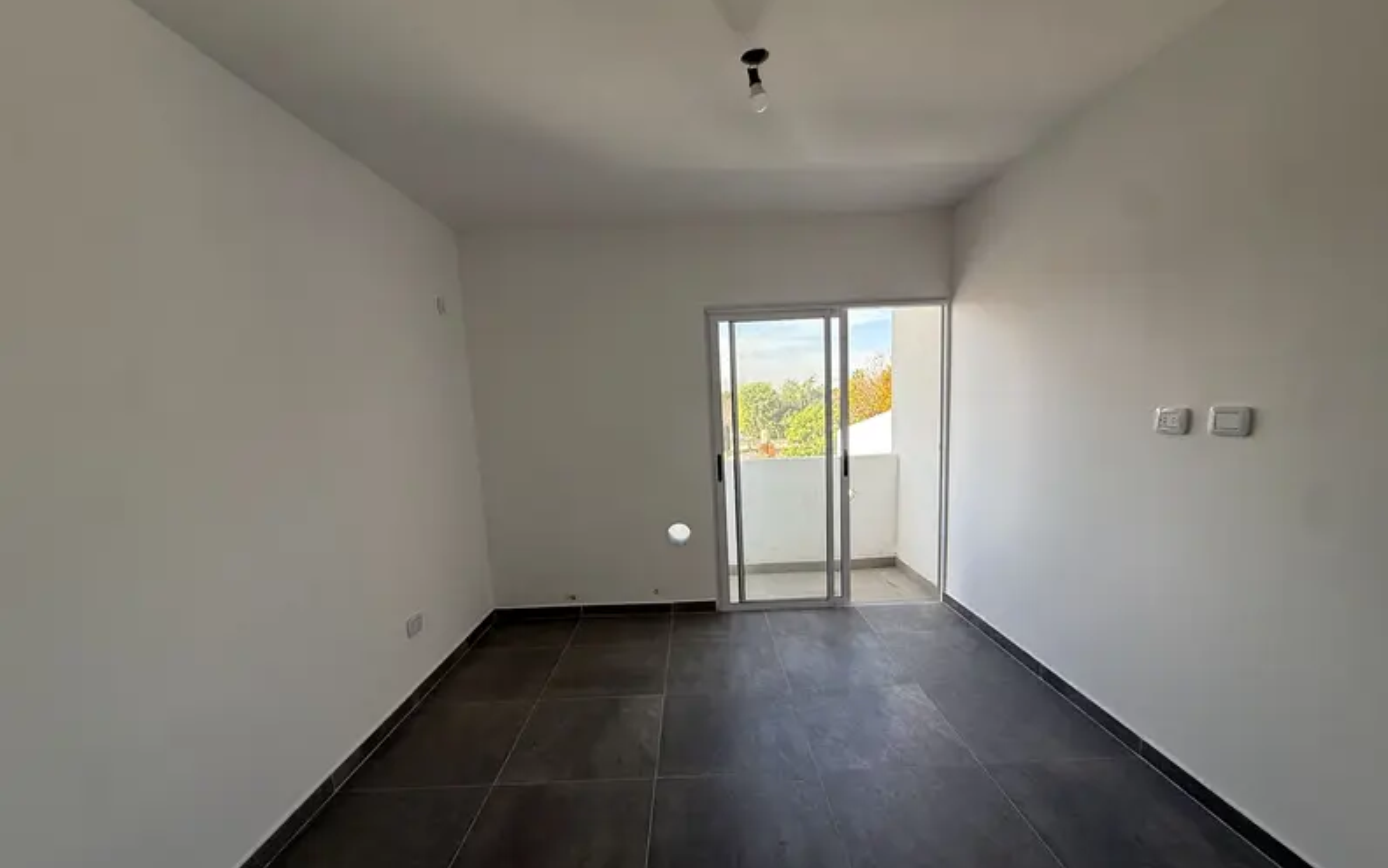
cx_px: 700
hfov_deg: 101.4
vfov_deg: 74.5
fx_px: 568
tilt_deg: -8.5
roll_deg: +1.9
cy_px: 489
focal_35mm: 15
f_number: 2.2
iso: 64
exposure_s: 1/294
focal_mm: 2.22
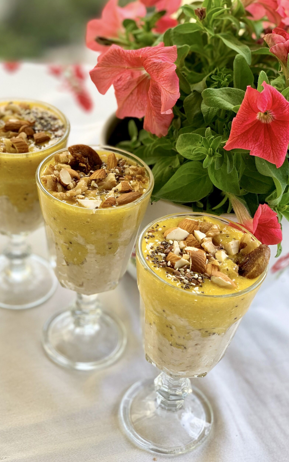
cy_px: 231
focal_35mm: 56
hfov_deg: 23.1
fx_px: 706
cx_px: 121
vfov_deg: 36.3
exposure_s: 1/310
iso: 16
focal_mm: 6
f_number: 2.4
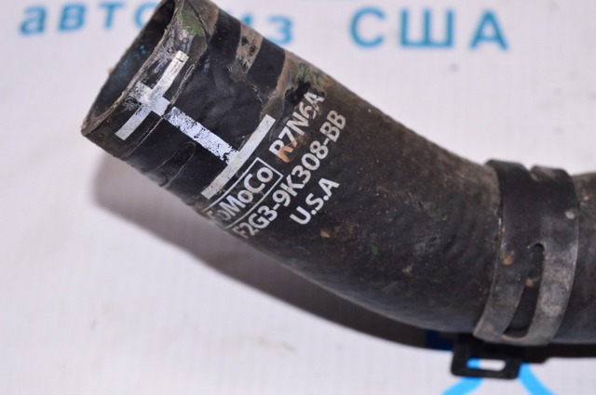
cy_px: 198
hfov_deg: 24.6
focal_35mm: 82
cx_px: 298
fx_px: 1364
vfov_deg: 16.5
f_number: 8
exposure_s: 1/200
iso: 1600
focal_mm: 55
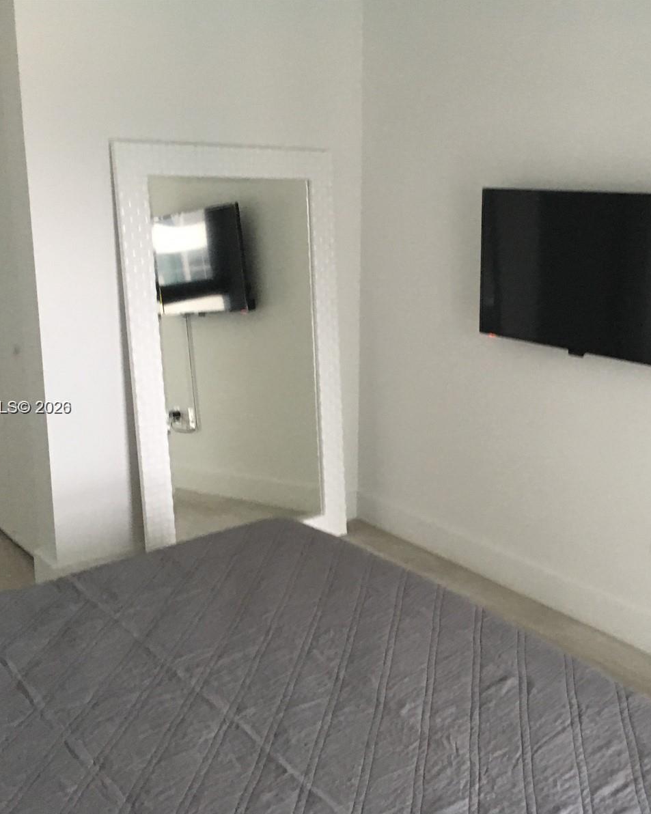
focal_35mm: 38
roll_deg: -0.4
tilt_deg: -13.7
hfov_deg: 38.9
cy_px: 408
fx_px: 916
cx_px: 404
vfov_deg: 47.9
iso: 200
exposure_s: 1/15
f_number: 2.2
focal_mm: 4.15
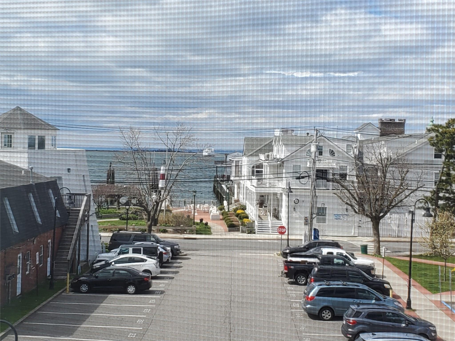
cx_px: 228
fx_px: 342
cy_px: 170
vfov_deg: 53.1
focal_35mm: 26
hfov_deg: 67.3
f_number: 2.4
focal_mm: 4.3
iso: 50
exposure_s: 1/734
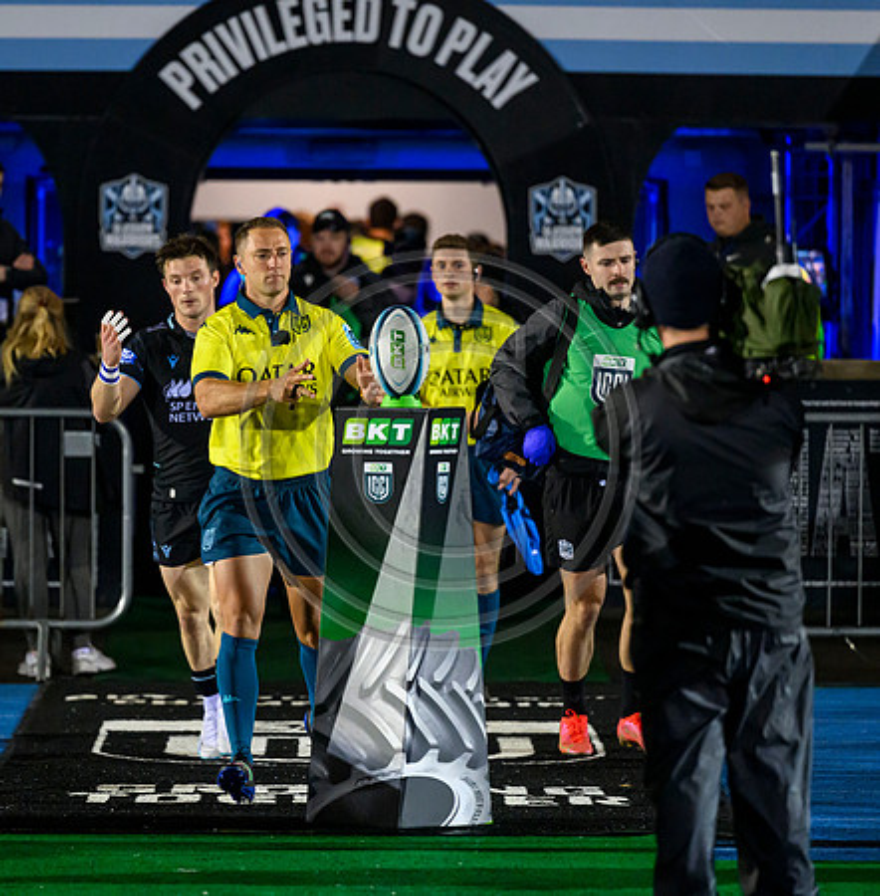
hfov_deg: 6.7
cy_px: 447
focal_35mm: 260
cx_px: 333
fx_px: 7548
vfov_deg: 6.8
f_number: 3.2
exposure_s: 1/800
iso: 6400
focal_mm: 200
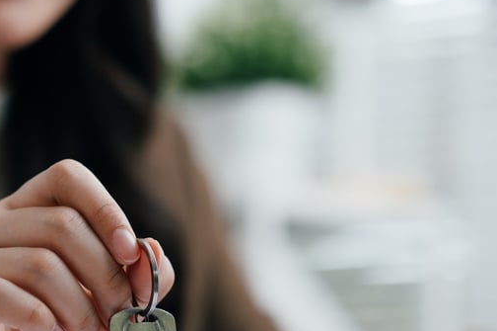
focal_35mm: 131
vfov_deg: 10.3
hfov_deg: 15.7
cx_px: 251
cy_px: 380
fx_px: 1807
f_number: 2.2
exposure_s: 1/400
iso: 400
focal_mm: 55
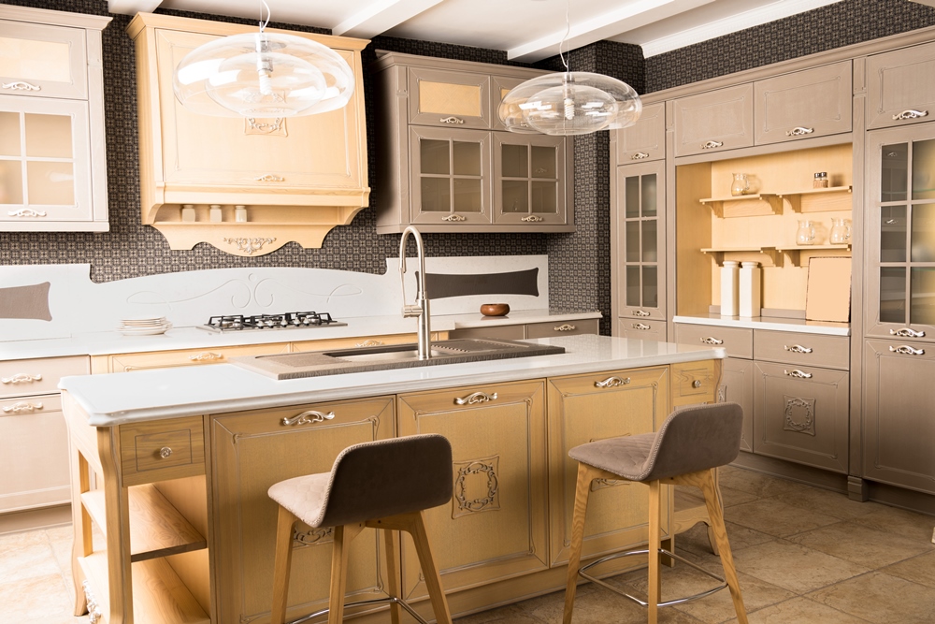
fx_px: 883
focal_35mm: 34
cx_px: 468
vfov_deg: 38.9
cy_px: 312
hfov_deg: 55.8
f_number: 10
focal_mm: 34
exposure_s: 1/200
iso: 200
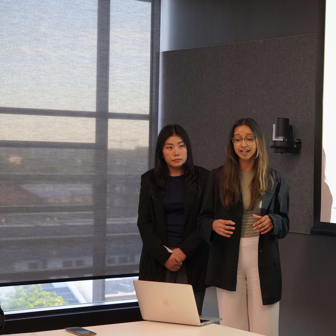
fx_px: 904
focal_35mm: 82
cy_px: 162
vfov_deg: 21.1
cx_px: 214
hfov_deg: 21.0
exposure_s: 1/160
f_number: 4
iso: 1600
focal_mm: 38.8
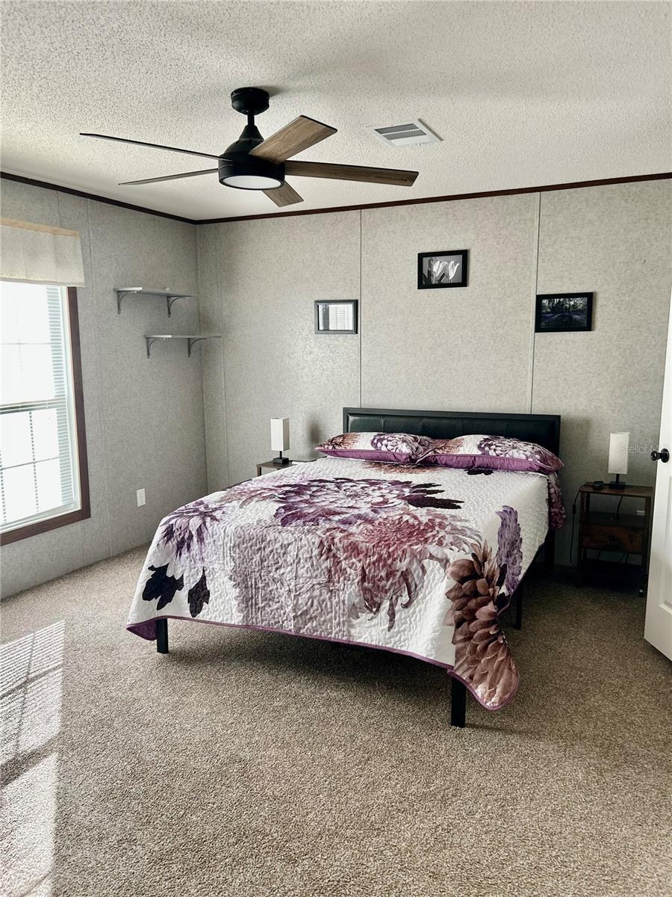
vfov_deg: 67.3
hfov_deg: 53.1
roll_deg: +0.2
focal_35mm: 26
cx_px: 336
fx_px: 673
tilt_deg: -7.8
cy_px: 448
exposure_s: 1/121
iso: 80
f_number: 1.5
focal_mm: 5.7
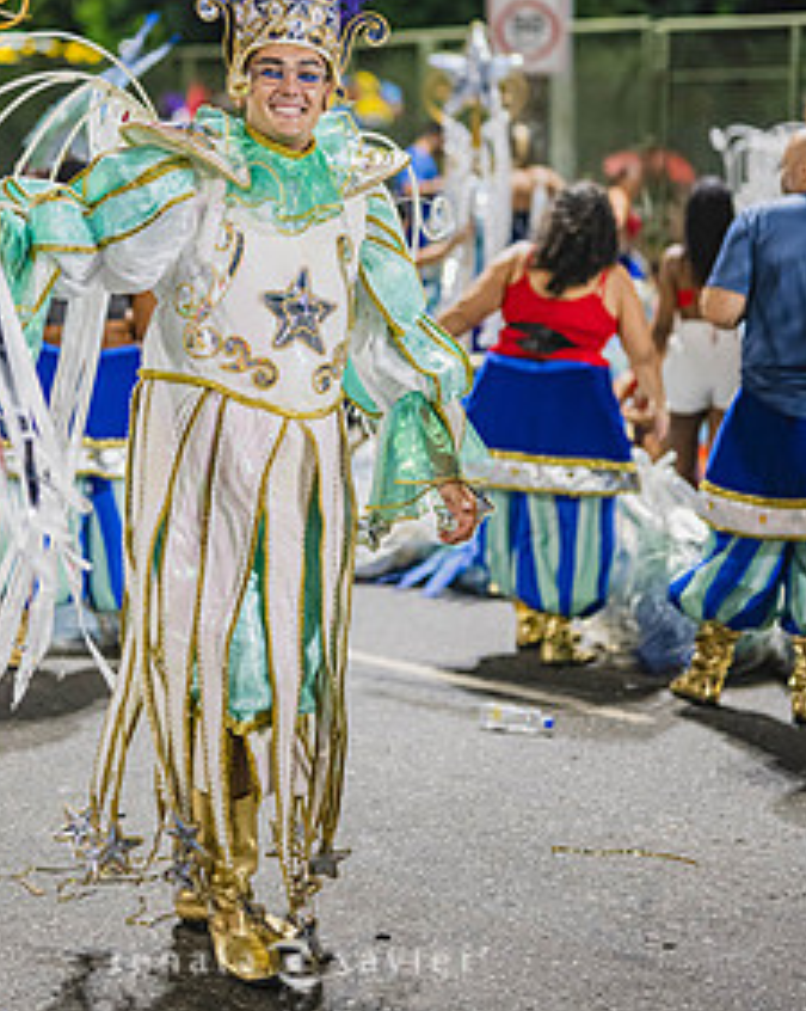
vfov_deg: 25.0
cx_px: 287
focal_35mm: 75
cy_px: 219
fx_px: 2240
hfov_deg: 20.3
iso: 2000
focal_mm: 50
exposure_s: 1/250
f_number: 1.2
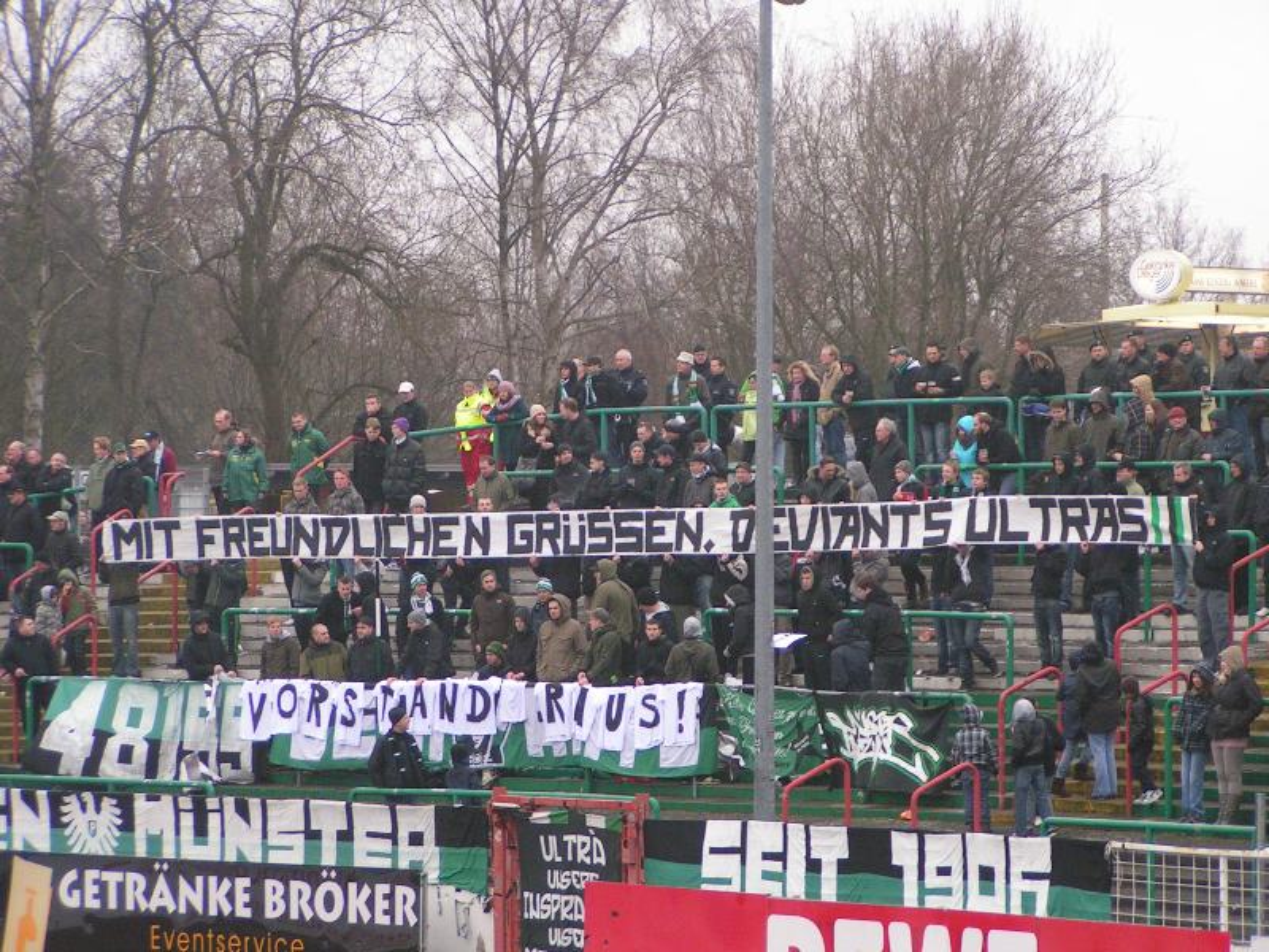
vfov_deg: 8.6
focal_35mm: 172
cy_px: 476
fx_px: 6305
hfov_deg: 11.5
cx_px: 634
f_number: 3.5
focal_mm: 26.3
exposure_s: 1/200
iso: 160
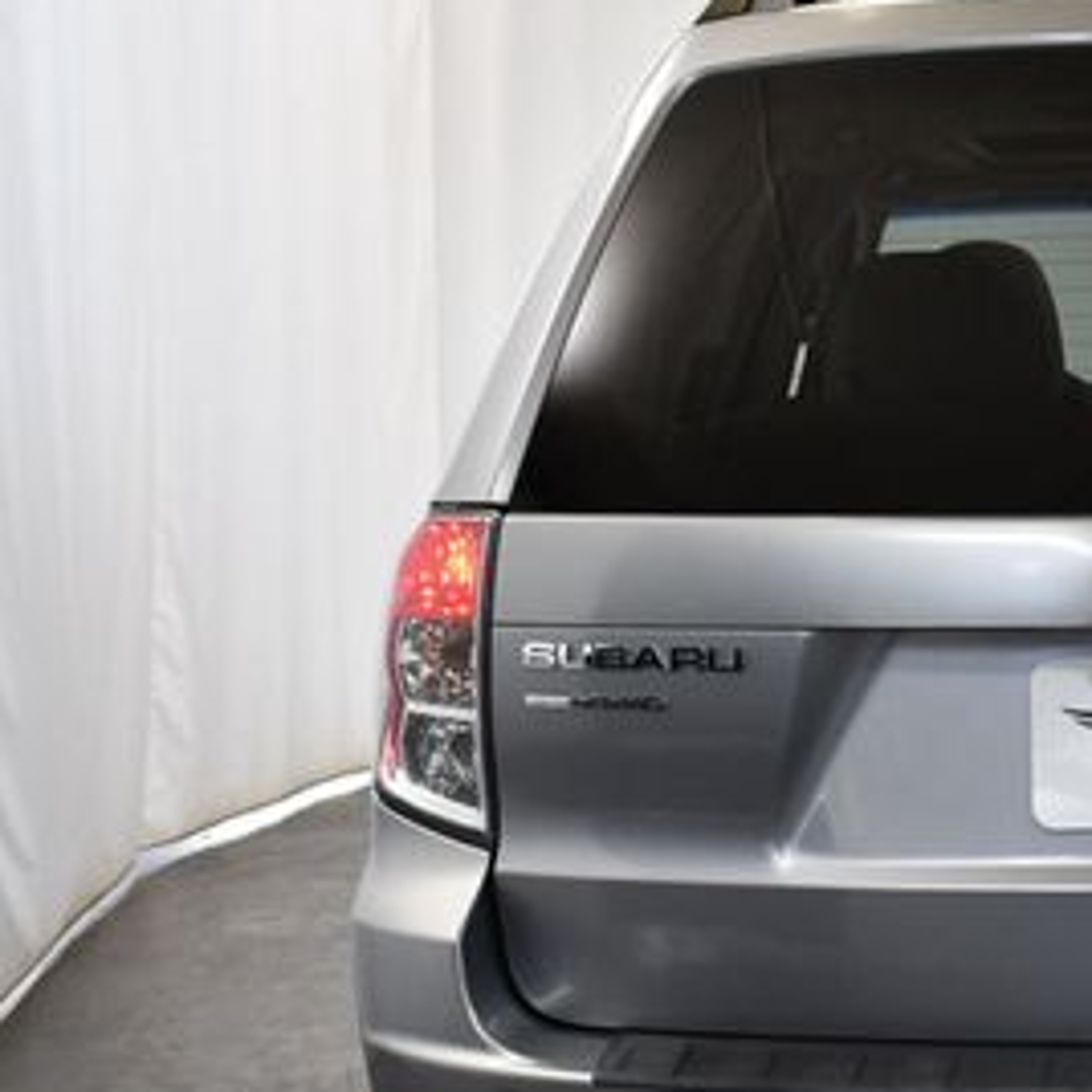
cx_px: 1226
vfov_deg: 23.6
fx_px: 2605
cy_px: 656
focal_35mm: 73
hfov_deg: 22.3
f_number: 3.5
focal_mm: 18
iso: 800
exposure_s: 1/200
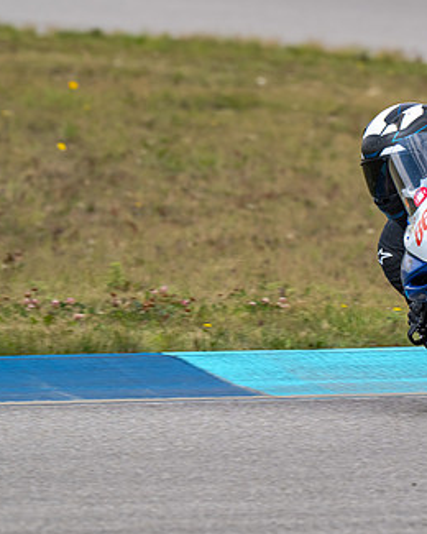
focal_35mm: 820
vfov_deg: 2.4
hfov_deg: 1.9
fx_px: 12953
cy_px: 297
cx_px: 452
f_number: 11
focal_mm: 490
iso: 640
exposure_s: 1/800
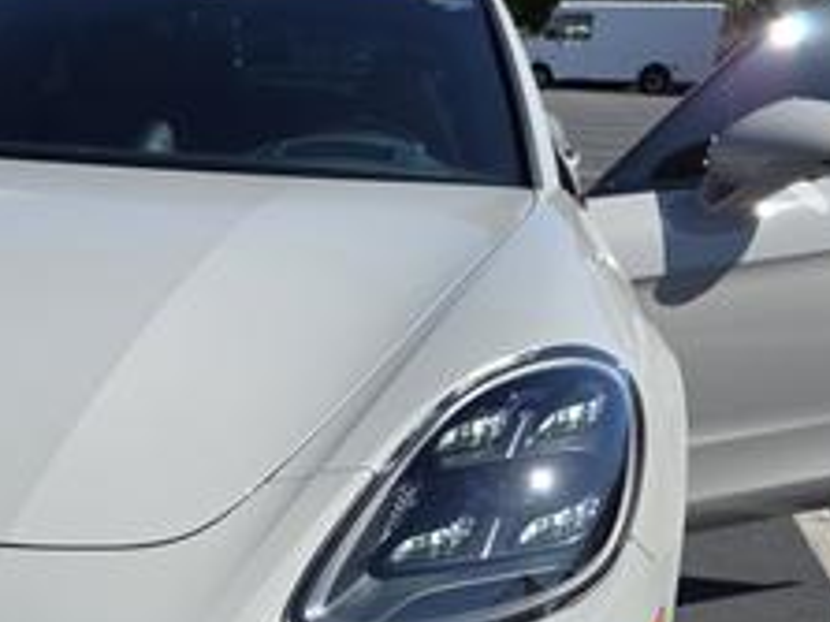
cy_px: 536
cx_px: 212
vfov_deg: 27.2
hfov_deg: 36.0
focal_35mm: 52
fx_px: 1246
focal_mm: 6.25
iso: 80
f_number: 1.7
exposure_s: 1/6355
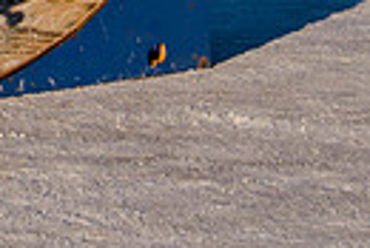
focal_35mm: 252
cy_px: -392
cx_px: -239
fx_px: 2593
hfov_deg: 8.0
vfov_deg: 5.3
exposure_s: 1/5000
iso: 200
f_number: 4
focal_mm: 44
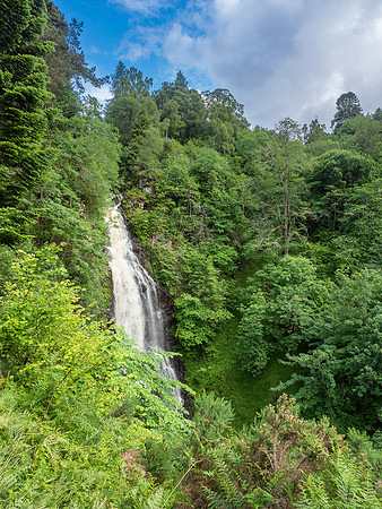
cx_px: 191
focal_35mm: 24
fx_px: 353
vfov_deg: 71.6
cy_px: 254
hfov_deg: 56.9
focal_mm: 12
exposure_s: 1/40
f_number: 7.1
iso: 200
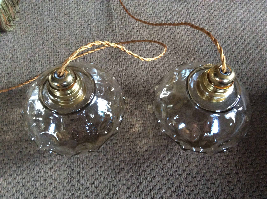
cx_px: 134
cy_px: 100
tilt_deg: -65.3
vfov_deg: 44.1
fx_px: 246
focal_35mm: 32
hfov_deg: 56.9
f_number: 2.4
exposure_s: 1/25
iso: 320
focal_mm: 3.3
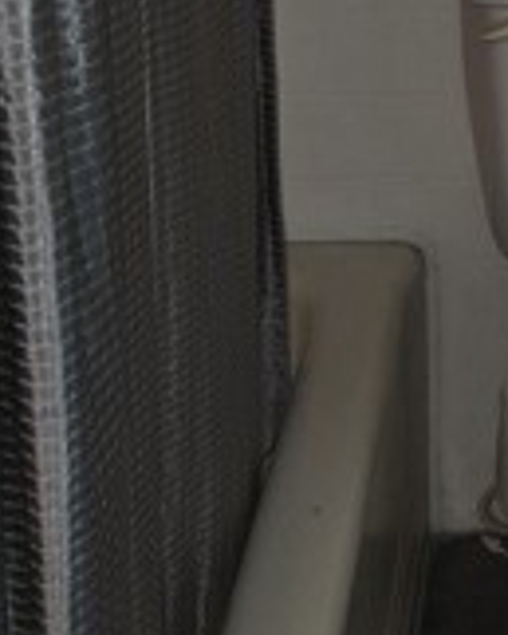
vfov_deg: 17.6
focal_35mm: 107
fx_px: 2009
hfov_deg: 13.5
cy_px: 28
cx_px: 788
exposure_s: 1/25
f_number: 1.4
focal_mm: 6.5
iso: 200
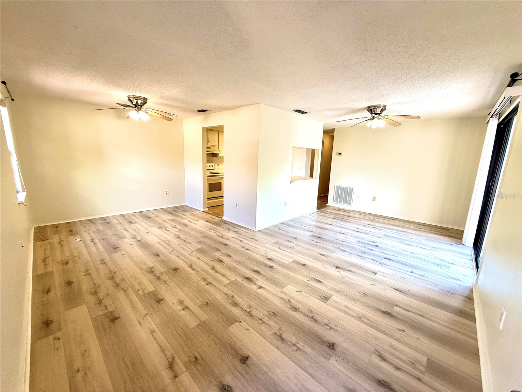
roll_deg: -1.8
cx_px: 261
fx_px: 211
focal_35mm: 14
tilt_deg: -9.8
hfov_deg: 102.1
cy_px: 196
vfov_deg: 85.7
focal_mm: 2.22
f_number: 2.2
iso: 80
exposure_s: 1/120
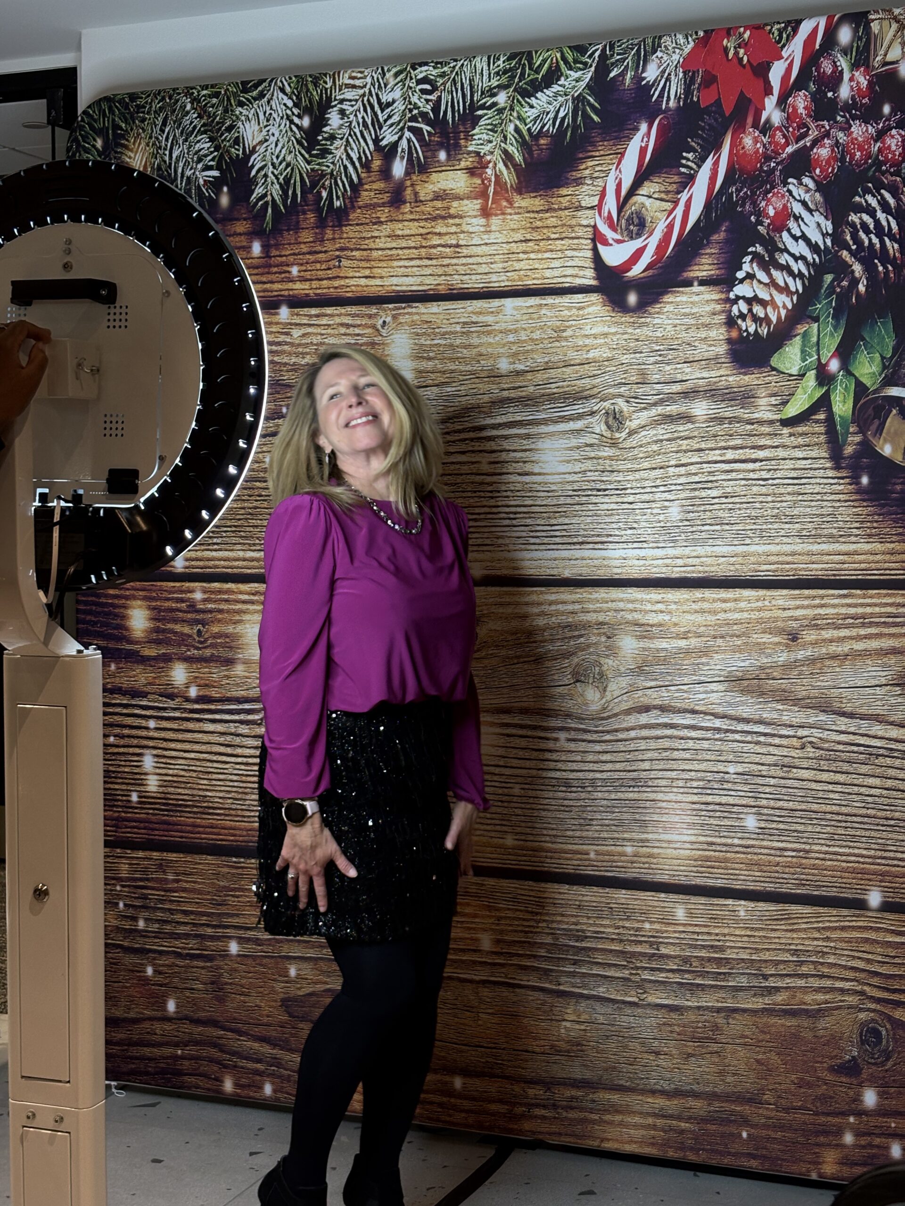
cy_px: 603
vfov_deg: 36.8
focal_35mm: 52
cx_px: 452
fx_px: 1813
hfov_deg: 28.0
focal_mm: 5.96
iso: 64
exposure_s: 1/60
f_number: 1.6
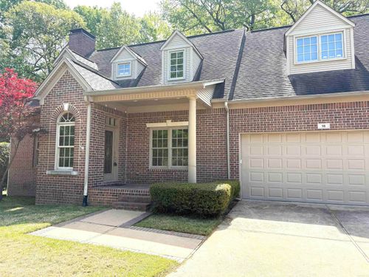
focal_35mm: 26
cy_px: 138
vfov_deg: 53.1
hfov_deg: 67.3
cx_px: 184
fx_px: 277
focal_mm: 5.96
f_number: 1.6
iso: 50
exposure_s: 1/945
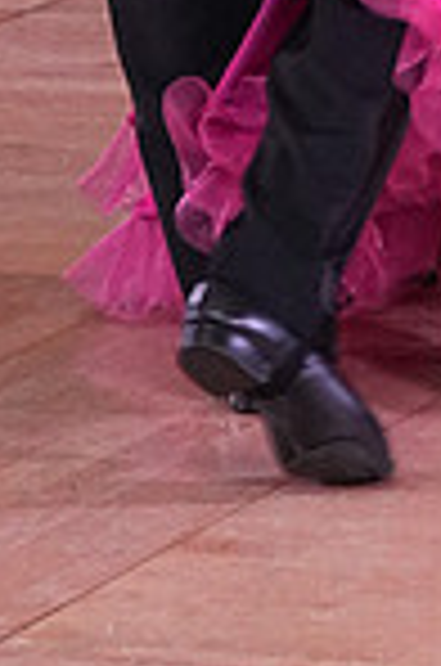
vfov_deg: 5.2
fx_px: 7181
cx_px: 425
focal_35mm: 389
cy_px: -526
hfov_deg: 3.5
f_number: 8
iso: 2500
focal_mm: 66
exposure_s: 1/250
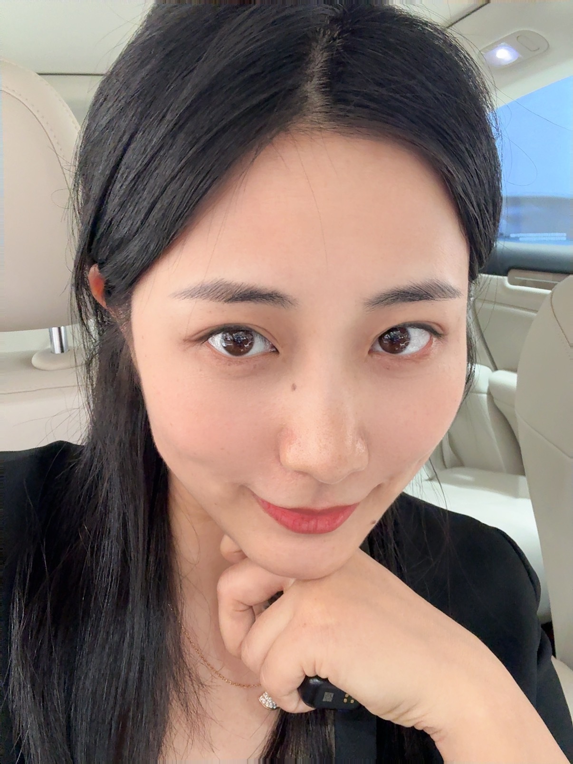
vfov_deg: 60.0
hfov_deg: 46.8
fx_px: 662
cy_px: 382
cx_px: 286
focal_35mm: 30
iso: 250
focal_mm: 2.69
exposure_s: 1/60
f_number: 1.9
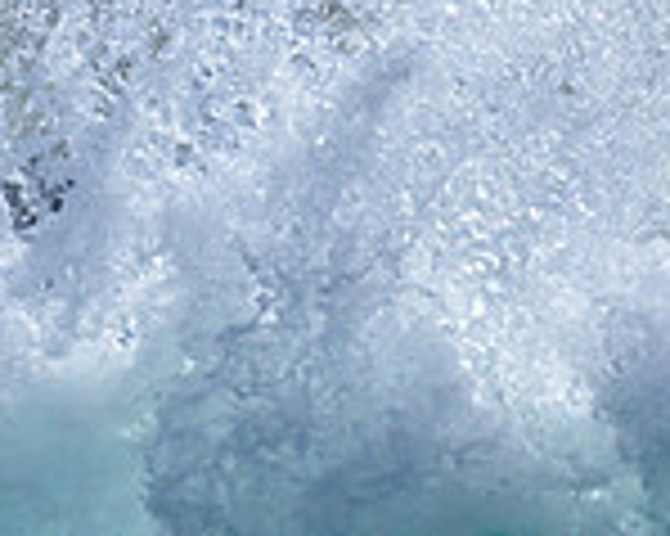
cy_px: 578
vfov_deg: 0.4
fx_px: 69635
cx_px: 938
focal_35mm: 3514
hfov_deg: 0.6
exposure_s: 1/2000
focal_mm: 800
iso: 1600
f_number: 6.3
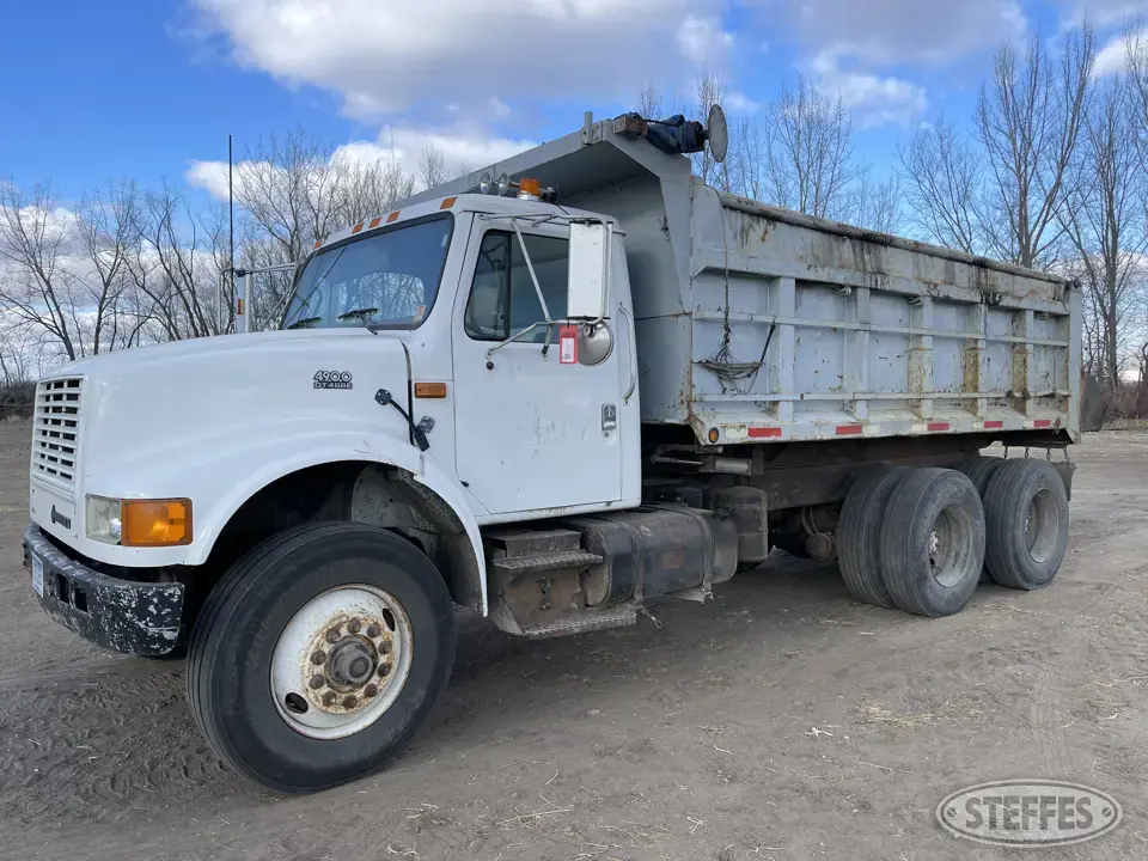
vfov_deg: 54.9
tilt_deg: -2.2
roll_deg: +0.4
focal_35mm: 25
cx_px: 574
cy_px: 430
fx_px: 829
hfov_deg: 69.4
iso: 32
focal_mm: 5.1
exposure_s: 1/1387
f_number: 1.6
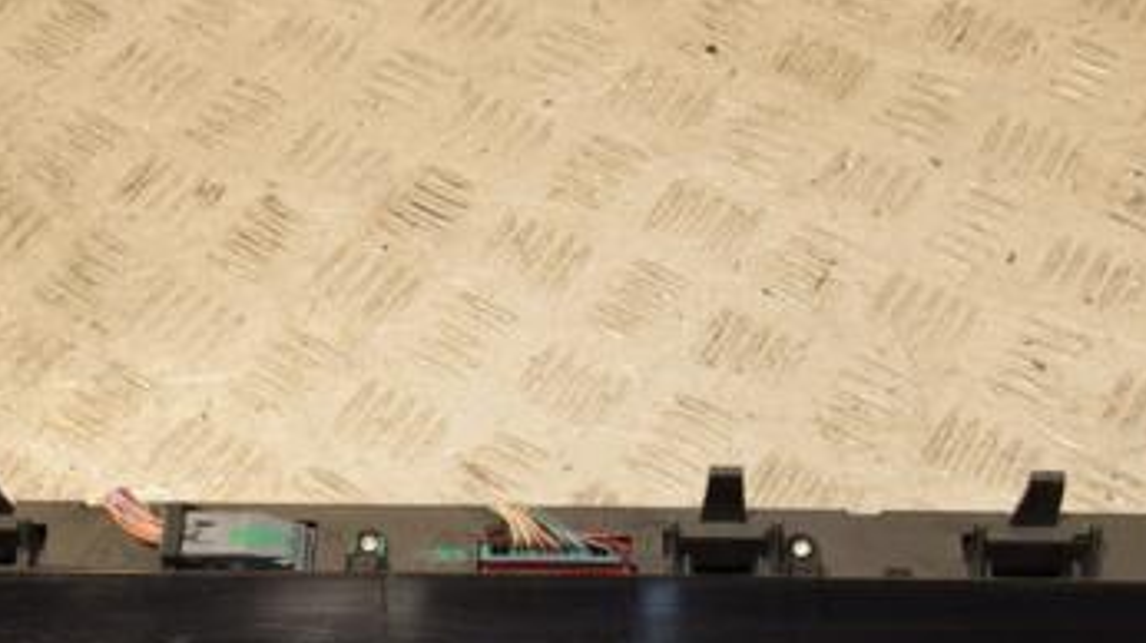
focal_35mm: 60
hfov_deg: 34.9
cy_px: 603
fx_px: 1822
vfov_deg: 19.6
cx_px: 586
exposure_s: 1/200
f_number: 6.3
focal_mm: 22
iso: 800
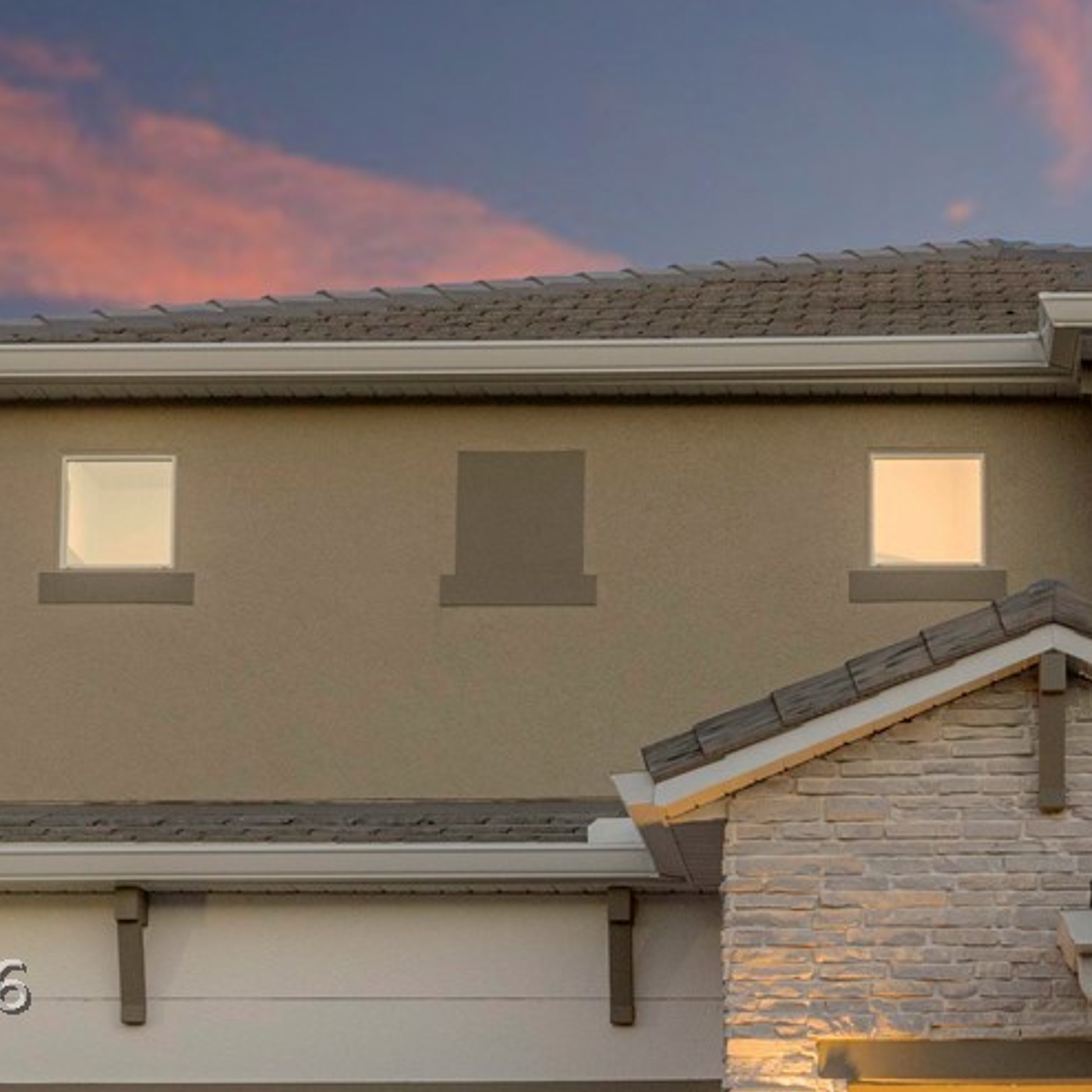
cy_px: 983
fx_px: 3747
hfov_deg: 16.4
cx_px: 899
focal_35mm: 105
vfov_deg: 16.4
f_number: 18
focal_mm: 36
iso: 800
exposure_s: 1/3
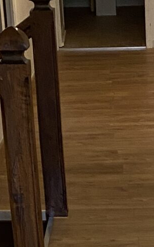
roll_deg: +2.3
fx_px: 968
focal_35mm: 144
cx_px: 149
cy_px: 436
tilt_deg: -31.0
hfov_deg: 9.0
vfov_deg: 13.2
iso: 250
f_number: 1.8
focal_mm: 4.25
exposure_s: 1/50
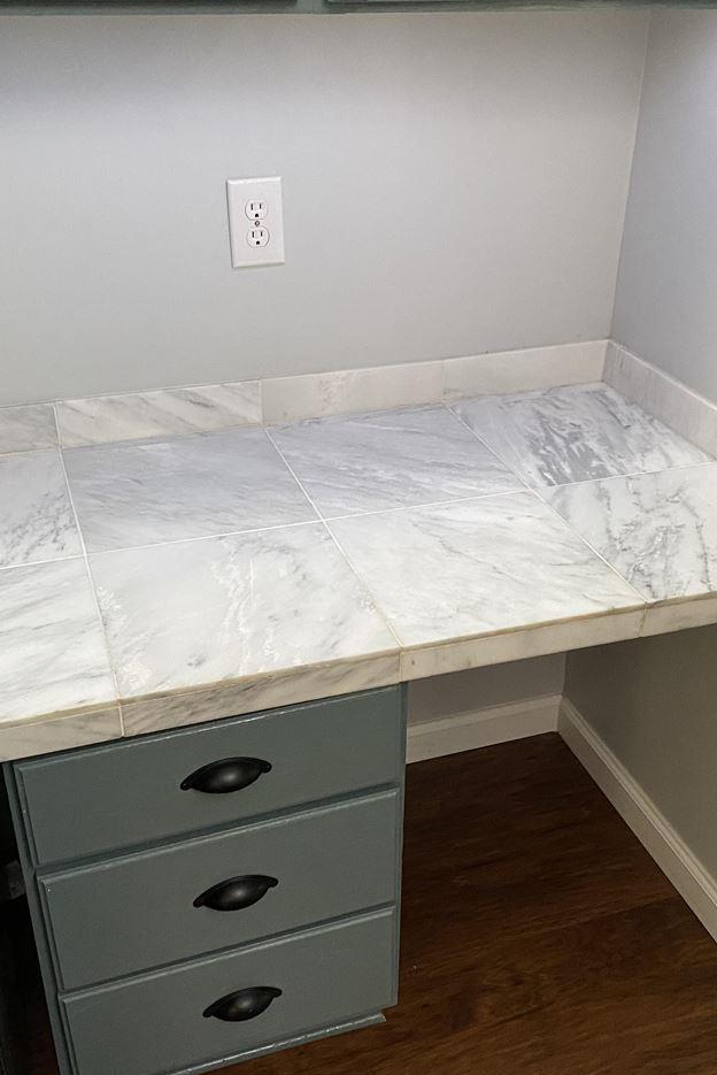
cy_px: 544
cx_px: 368
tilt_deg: -27.2
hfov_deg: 36.0
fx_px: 1104
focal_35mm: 37
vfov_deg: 51.9
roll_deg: -1.3
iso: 400
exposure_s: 1/40
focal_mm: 4.25
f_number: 1.8
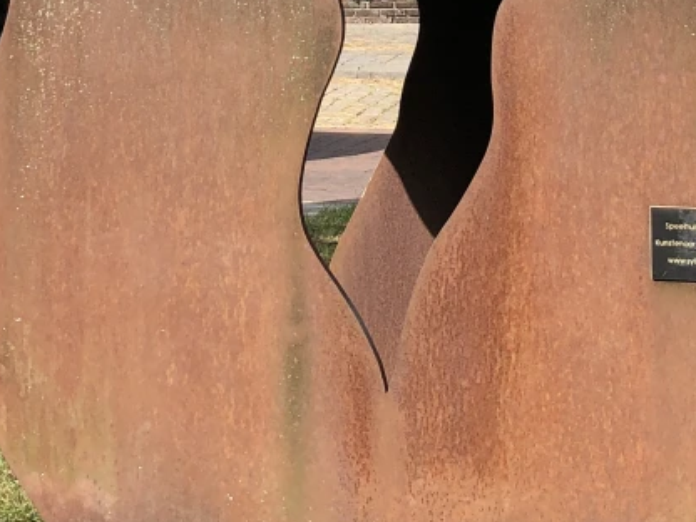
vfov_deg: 13.7
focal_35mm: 101
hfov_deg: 19.4
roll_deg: +0.4
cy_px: -274
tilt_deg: +6.9
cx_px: 455
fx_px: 2031
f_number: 1.8
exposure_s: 1/979
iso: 20
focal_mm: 4
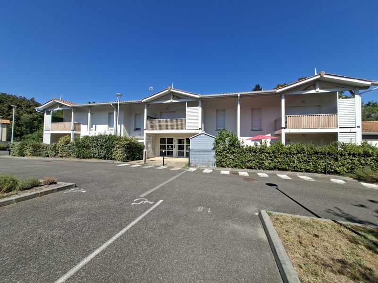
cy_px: 142
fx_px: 142
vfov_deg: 89.9
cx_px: 189
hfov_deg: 106.2
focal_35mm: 13
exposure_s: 1/1003
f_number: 2.2
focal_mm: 1.74
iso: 40
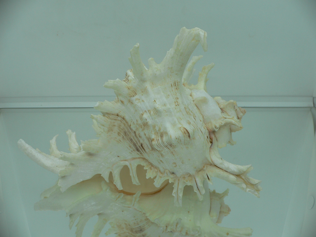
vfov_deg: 40.7
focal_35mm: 35
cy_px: 118
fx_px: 320
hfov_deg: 52.6
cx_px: 158
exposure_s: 1/80
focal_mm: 4.6
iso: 80
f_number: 2.8
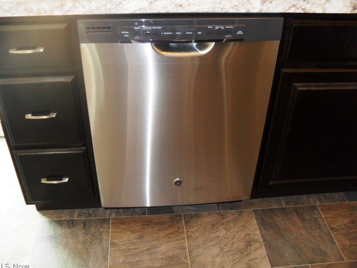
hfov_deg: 51.4
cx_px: 175
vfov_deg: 39.7
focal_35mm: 36
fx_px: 371
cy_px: 134
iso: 200
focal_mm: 6.3
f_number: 3
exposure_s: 1/45
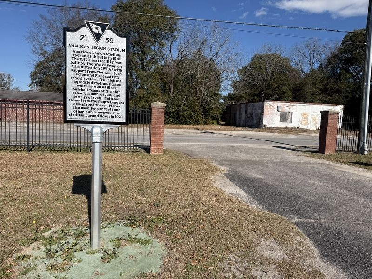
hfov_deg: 71.6
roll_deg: -2.7
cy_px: 140
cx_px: 186
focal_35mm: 24
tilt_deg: -4.0
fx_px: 258
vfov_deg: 56.8
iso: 80
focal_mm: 6.76
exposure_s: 1/7353
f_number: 1.78
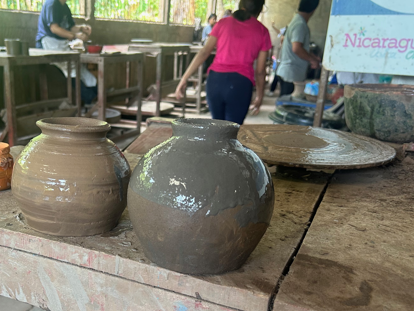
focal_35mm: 40
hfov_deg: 45.9
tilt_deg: -20.2
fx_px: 478
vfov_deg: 35.6
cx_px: 128
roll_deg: -0.8
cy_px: 210
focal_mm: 5.7
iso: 125
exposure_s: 1/106
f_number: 1.5
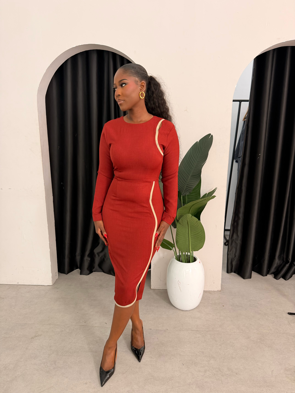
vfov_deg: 71.6
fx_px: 273
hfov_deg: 56.8
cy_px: 196
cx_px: 148
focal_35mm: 24
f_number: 1.78
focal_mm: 6.76
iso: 200
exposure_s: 1/110
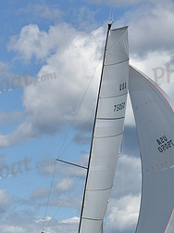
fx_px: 1281
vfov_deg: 10.3
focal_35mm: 191
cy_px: 210
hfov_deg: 7.8
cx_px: 104
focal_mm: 86
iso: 250
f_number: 13
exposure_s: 1/640
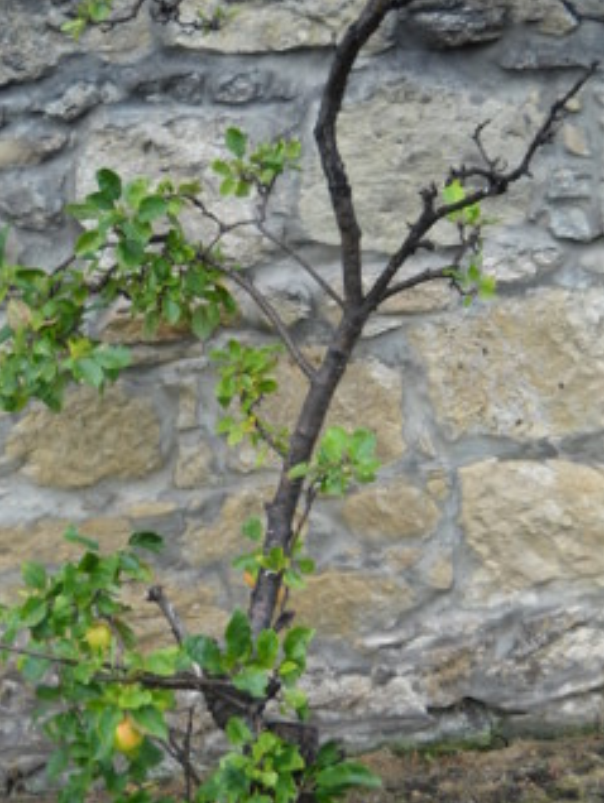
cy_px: 470
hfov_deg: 25.3
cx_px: 323
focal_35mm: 58
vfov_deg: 33.1
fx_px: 1348
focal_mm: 6.72
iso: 64
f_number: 3.1
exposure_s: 1/96
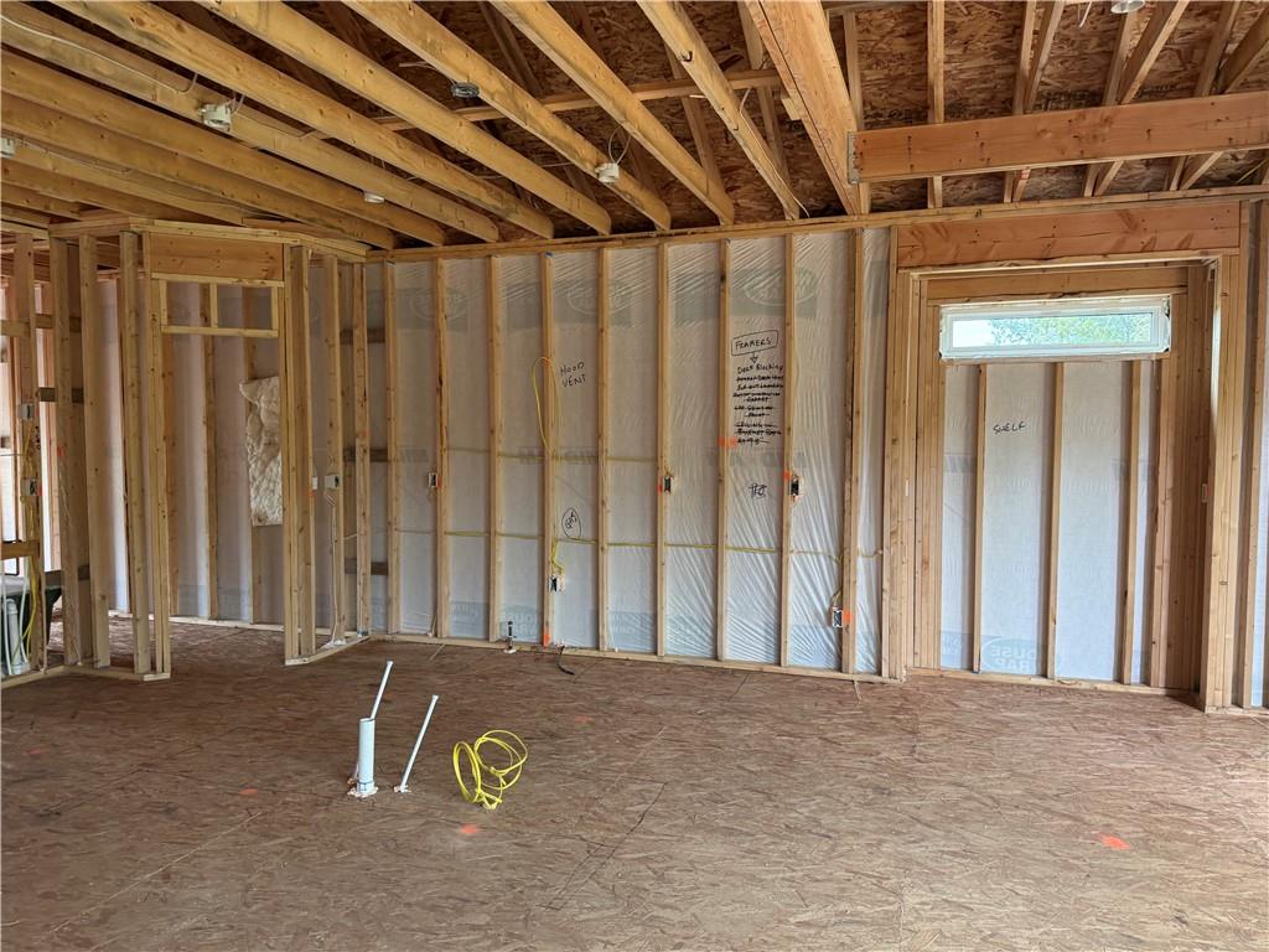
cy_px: 476
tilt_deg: -2.3
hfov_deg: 71.6
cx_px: 634
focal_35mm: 24
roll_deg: -0.6
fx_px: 880
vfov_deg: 56.8
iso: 200
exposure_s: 1/104
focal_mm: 6.76
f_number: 1.78
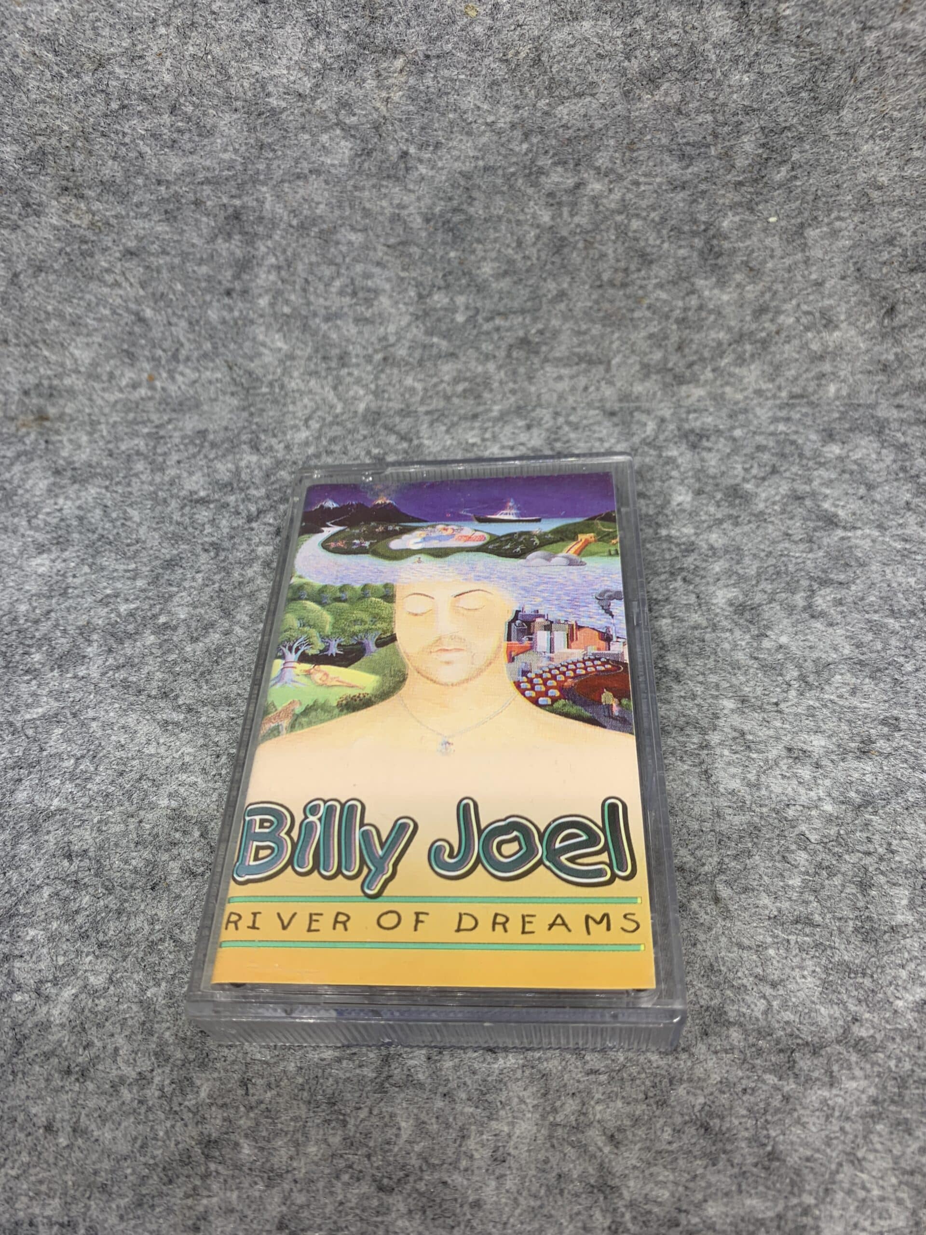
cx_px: 463
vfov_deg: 67.3
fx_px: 927
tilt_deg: -48.6
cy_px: 618
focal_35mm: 26
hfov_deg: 53.1
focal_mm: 4.25
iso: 25
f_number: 1.8
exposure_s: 1/122
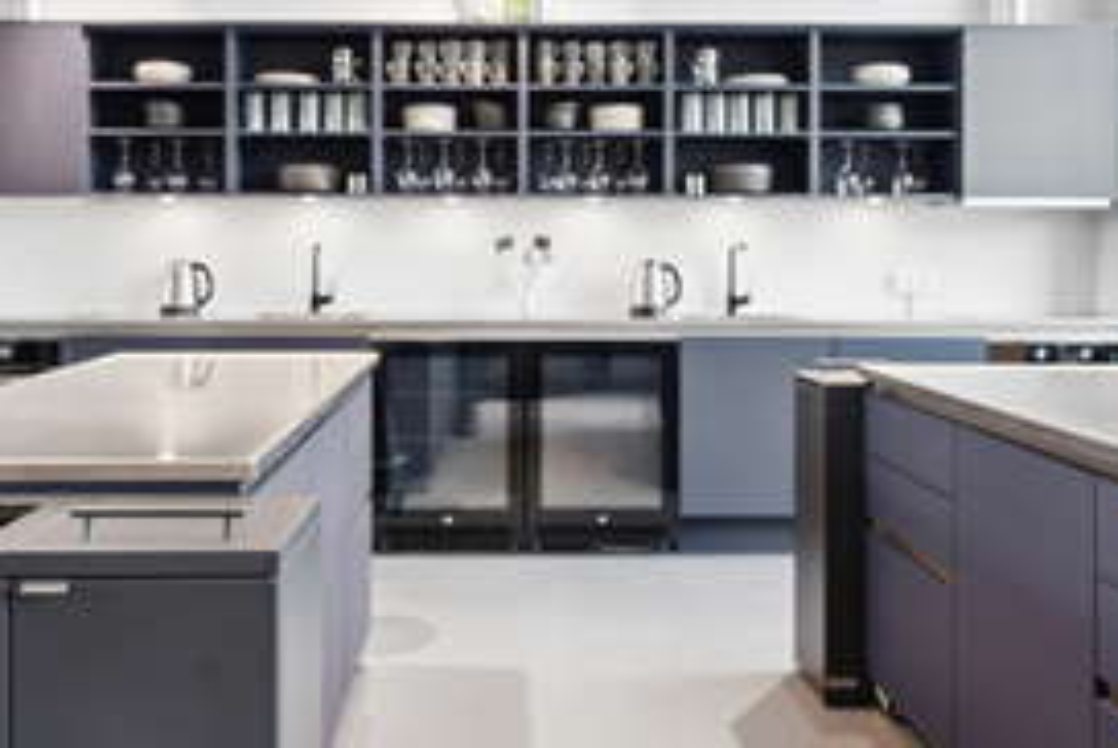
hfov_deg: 51.8
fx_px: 1150
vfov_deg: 35.9
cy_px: 304
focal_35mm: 37
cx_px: 526
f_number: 8
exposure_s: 1/30
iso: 400
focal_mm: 24
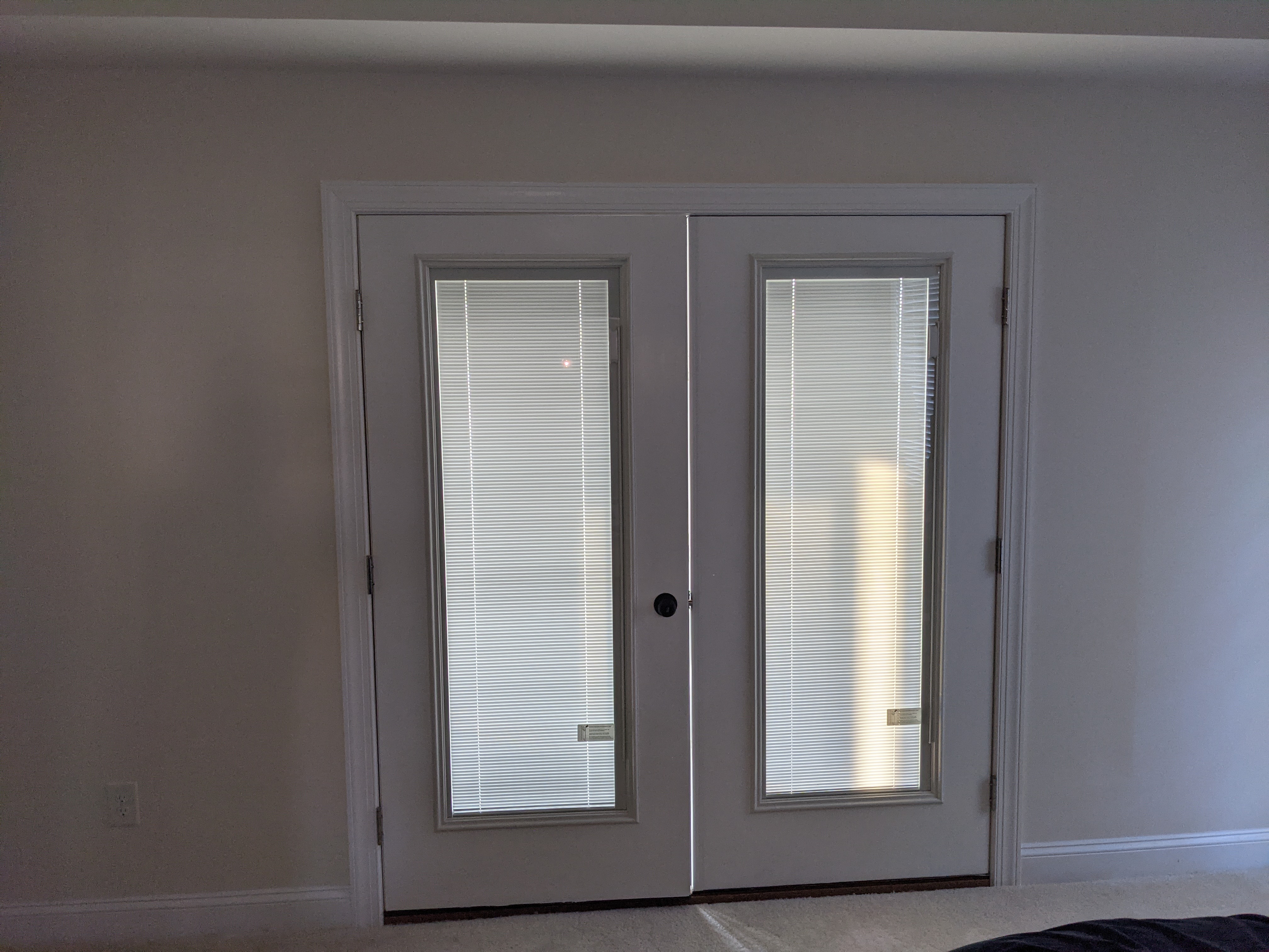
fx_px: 990
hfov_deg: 65.3
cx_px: 634
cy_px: 476
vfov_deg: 51.4
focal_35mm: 27
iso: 101
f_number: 1.73
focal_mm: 4.38
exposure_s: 1/89.9
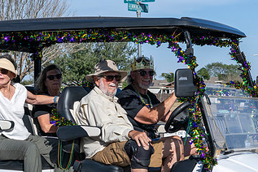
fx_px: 760
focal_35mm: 106
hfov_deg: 19.2
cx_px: 108
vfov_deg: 12.9
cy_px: 125
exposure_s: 1/1250
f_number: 10
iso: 400
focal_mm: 58
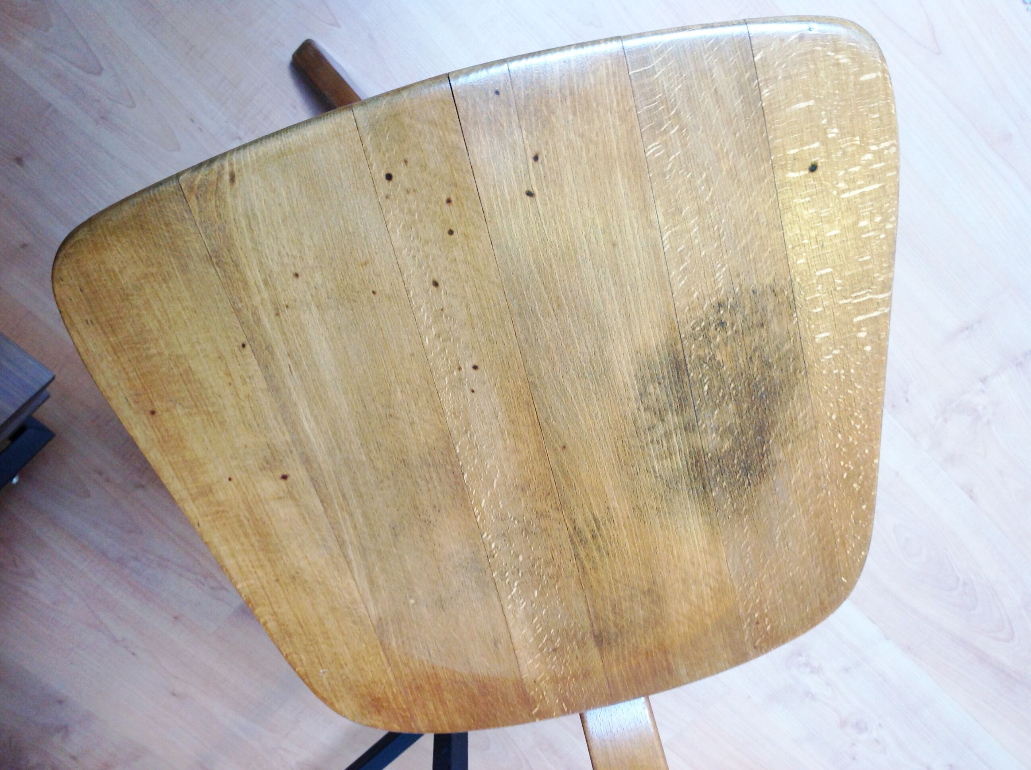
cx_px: 516
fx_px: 1041
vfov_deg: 40.6
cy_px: 385
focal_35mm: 35
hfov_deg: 52.7
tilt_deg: -69.7
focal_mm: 4.28
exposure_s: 1/15
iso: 80
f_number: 2.4
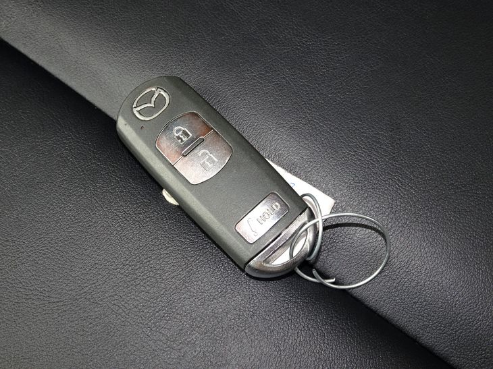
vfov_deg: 35.9
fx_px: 569
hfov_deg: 46.8
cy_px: 184
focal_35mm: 40
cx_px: 246
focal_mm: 6.8
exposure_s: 1/40
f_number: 4
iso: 80
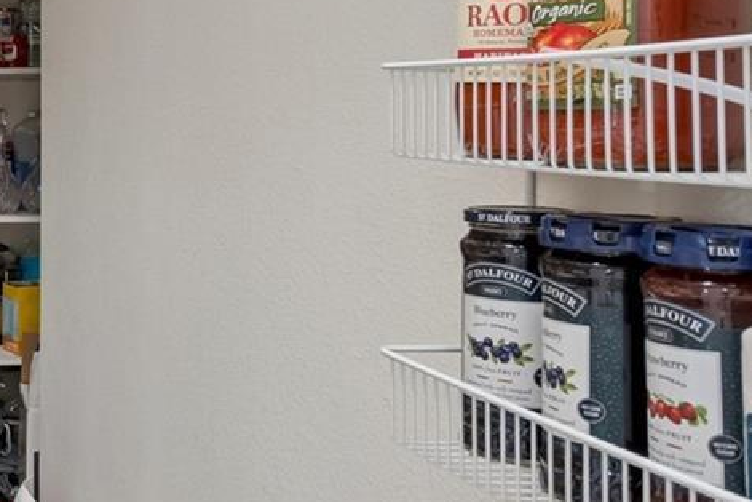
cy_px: 112
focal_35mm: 51
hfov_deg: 31.8
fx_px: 1065
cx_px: -169
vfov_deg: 26.1
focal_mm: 10
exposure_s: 1
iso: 100
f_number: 7.1
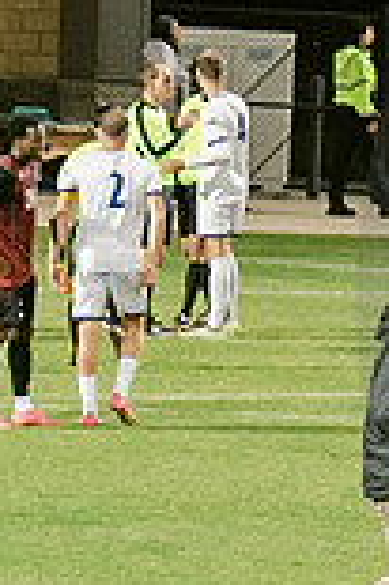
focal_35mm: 638
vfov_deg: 3.2
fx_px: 10363
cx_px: 1394
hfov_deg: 2.1
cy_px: 267
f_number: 4
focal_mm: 70
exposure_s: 1/160
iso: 2000
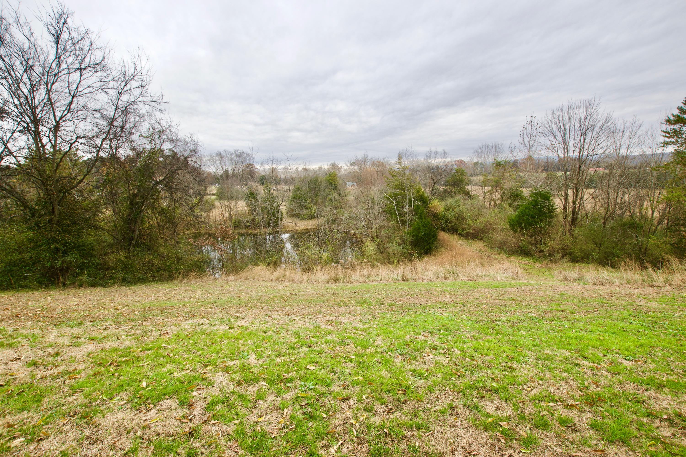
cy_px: 228
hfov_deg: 100.4
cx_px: 343
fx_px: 286
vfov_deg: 77.3
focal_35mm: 15
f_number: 8
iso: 400
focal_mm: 10
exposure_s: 1/250
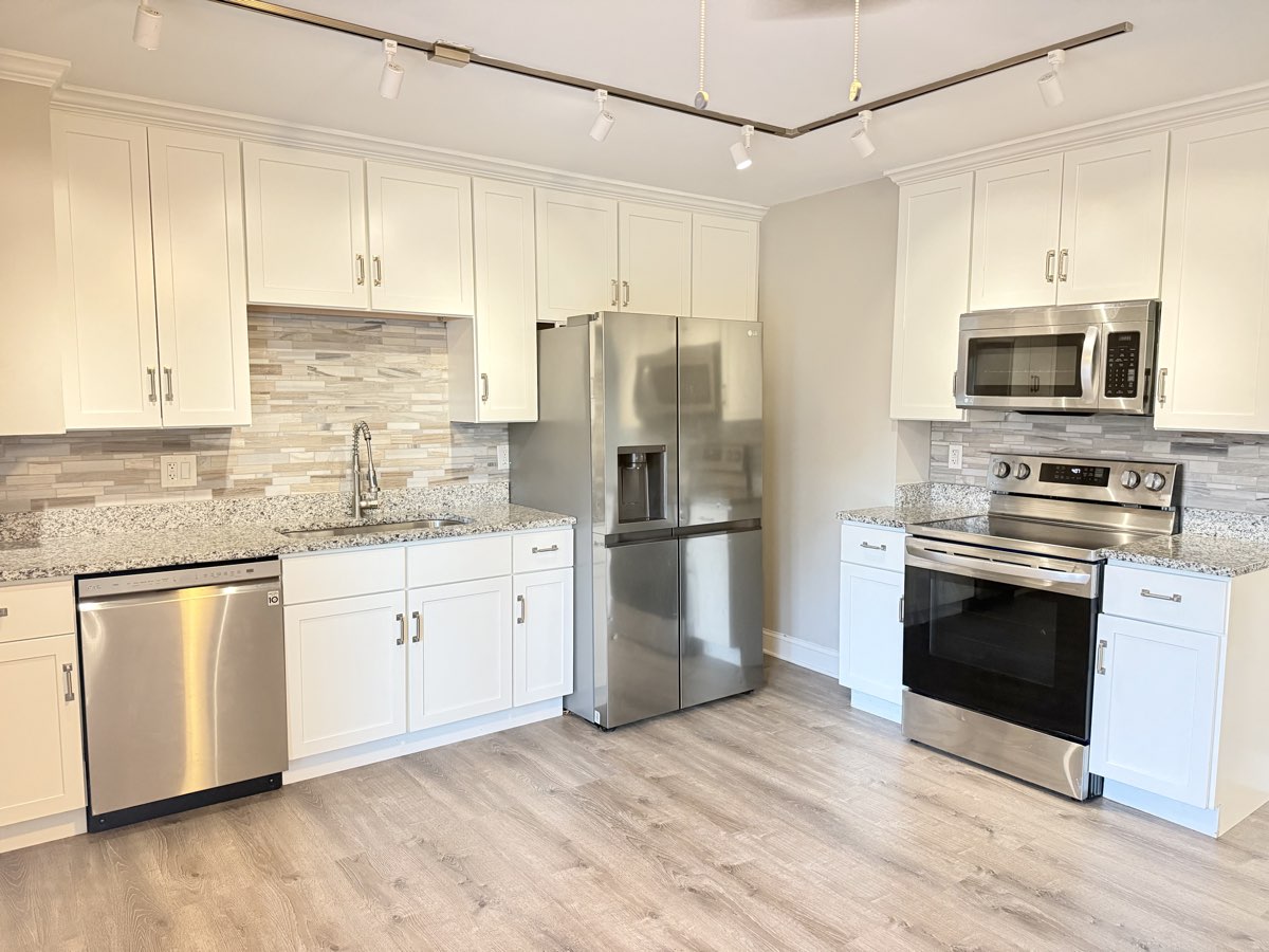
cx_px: 634
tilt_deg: -5.2
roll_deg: -0.2
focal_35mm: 24
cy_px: 476
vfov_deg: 56.8
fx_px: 880
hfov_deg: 71.6
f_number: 1.78
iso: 800
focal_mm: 6.76
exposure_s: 1/30
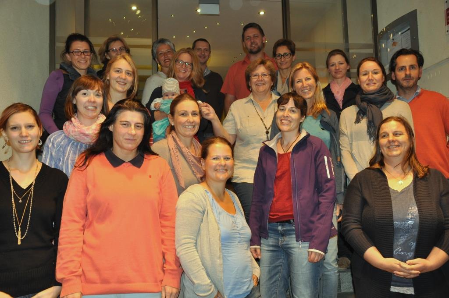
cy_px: 149
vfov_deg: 39.9
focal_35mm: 33
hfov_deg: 57.3
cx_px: 224
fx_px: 411
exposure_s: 1/60
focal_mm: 22
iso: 800
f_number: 3.8
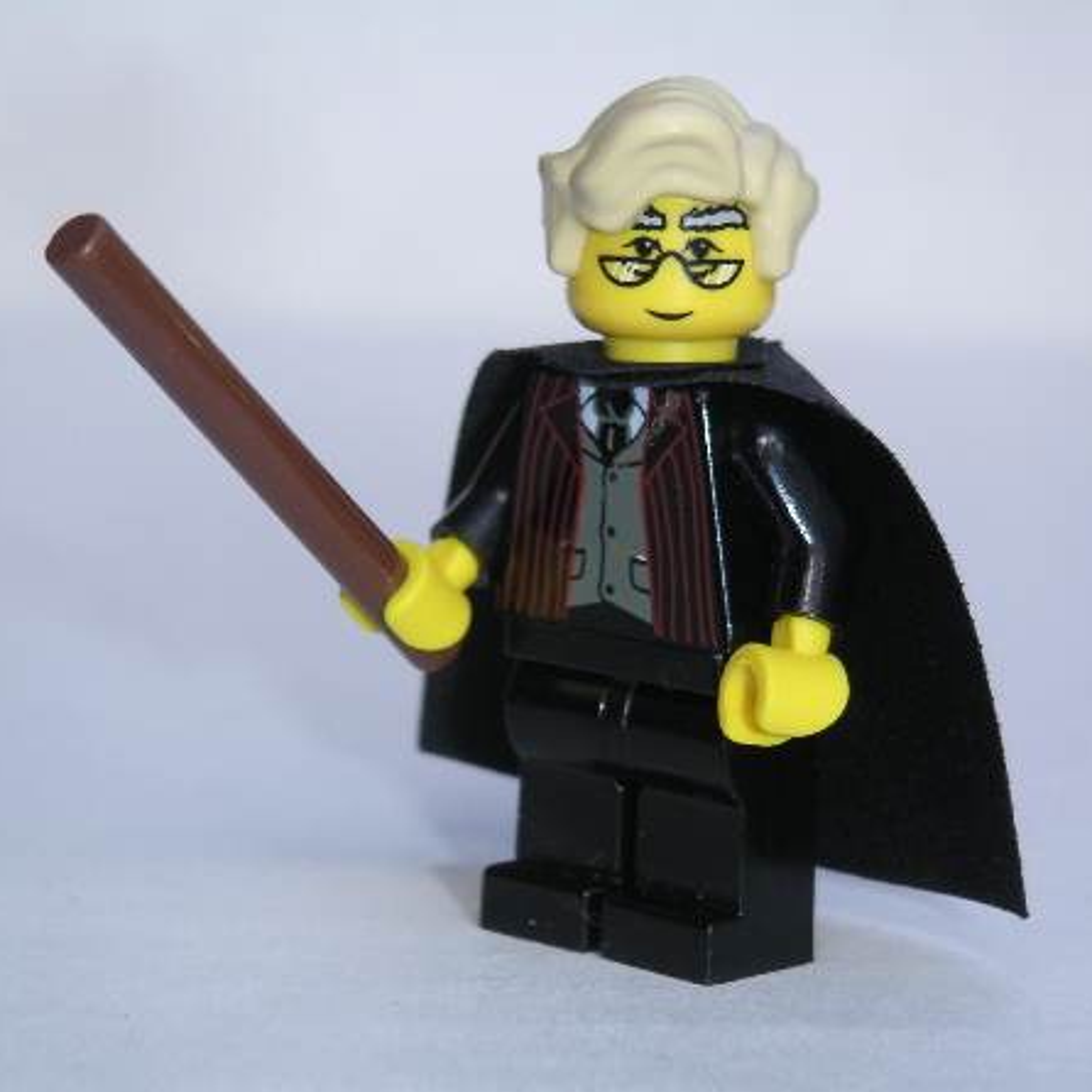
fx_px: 4711
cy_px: 546
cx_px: 566
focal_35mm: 132
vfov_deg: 13.2
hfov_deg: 13.2
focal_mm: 17.1
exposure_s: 1/350
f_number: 3.6
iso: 50
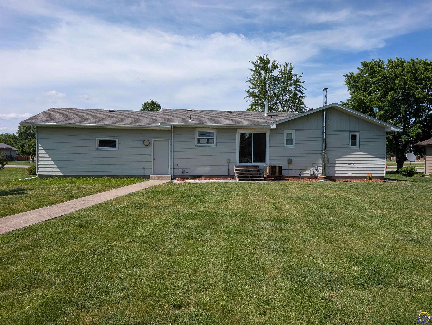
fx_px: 300
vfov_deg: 56.9
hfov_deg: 71.5
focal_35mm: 24
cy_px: 162
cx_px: 216
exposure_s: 1/1259
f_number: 1.68
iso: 23
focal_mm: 6.9
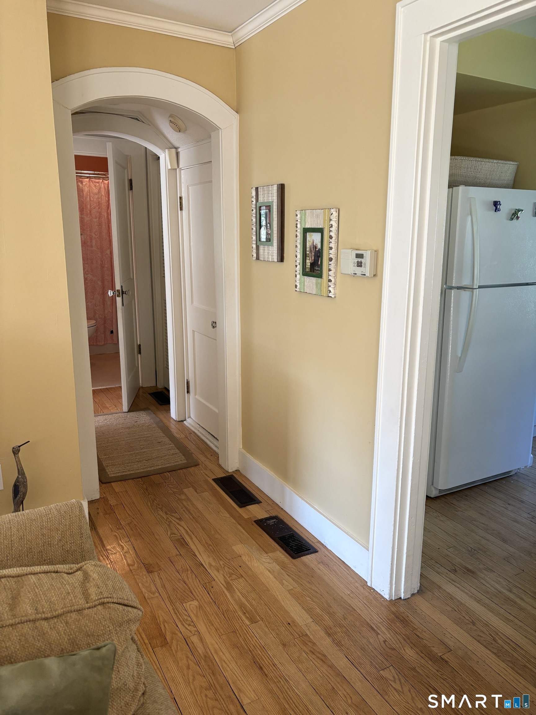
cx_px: 268
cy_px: 358
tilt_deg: -11.7
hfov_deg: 53.1
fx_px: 537
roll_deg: -0.4
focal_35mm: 26
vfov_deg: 67.3
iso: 125
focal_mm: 5.96
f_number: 1.6
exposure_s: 1/85
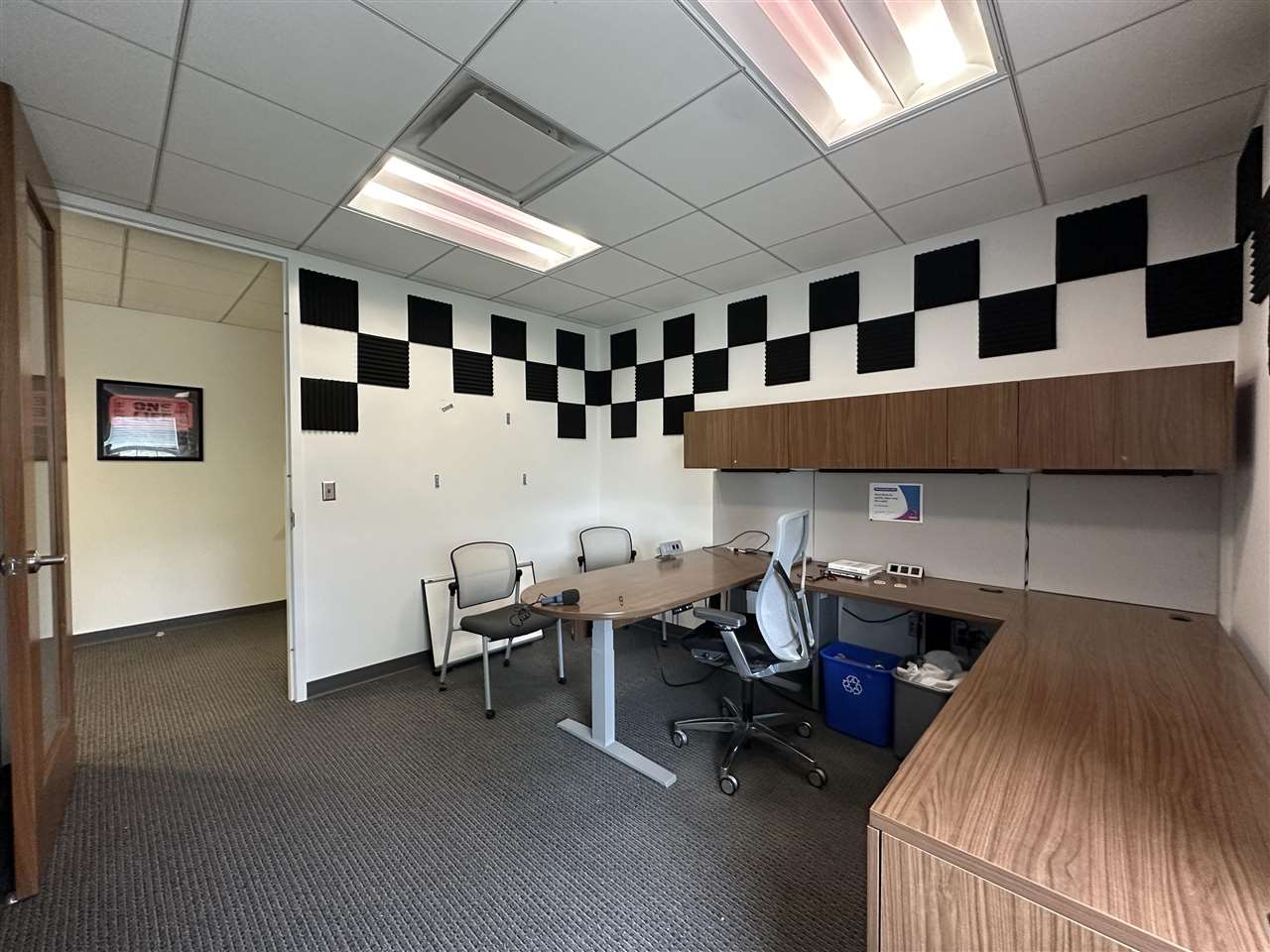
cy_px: 476
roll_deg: +0.2
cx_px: 635
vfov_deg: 85.7
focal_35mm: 14
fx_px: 514
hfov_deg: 102.1
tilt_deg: -1.5
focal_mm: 2.22
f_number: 2.2
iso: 500
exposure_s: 1/60
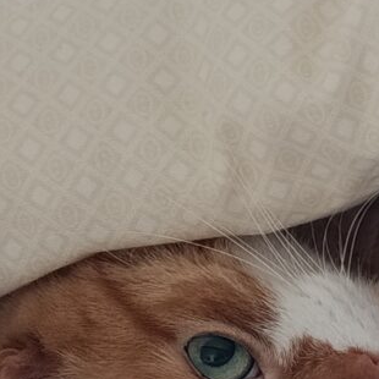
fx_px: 1734
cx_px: 449
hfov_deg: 12.2
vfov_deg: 12.3
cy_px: 414
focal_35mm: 140
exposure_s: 1/25
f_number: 1.7
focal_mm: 5.24
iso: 1621
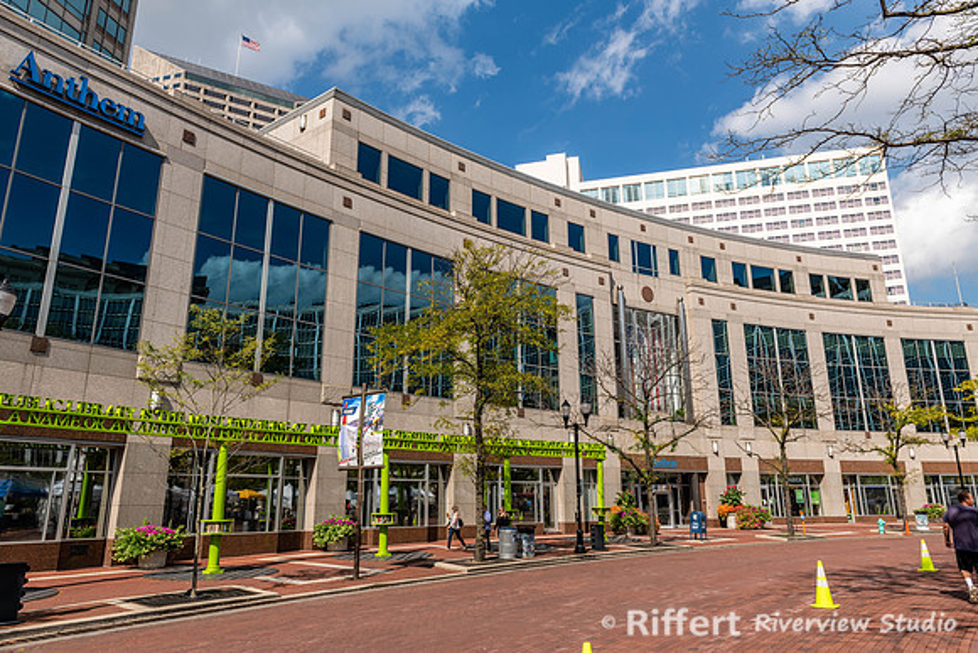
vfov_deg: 53.2
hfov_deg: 73.7
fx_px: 652
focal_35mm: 24
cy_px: 326
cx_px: 489
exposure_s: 1/160
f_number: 8
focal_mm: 24
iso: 64
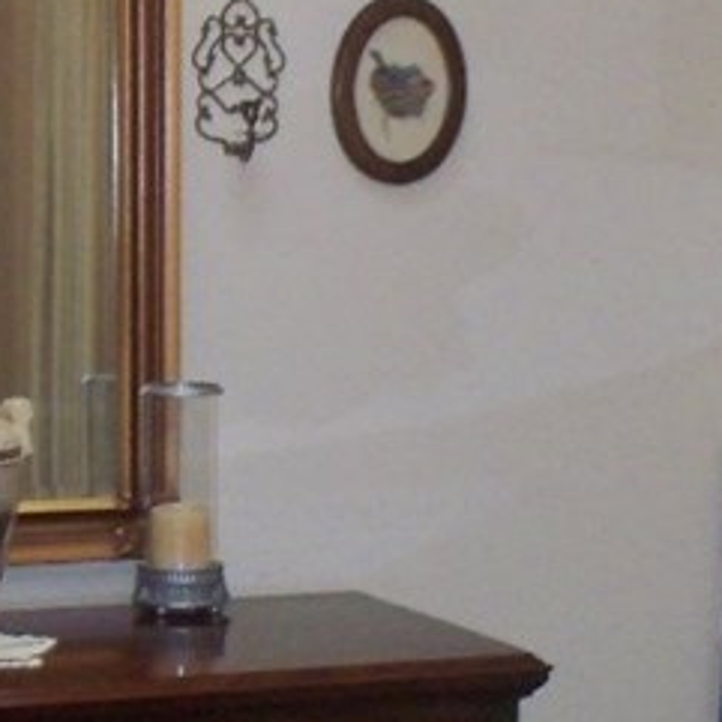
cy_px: 539
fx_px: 3374
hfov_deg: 12.2
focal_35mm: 143
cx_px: 368
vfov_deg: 12.2
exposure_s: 1/60
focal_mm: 6.3
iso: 320
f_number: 3.5
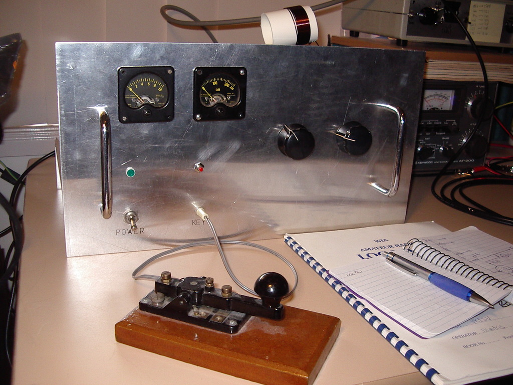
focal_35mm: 38
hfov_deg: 49.0
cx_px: 256
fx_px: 563
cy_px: 192
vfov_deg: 37.7
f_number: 2.6
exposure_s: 1/60
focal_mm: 5.8
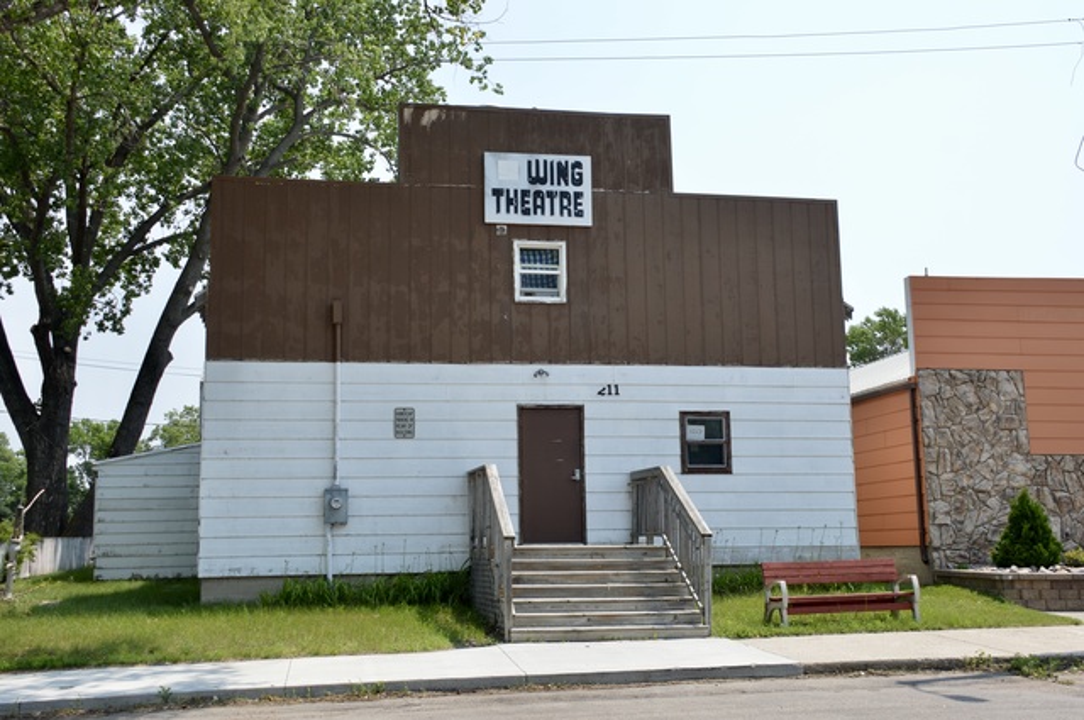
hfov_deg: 51.3
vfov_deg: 35.4
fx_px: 1128
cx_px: 542
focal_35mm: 38
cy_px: 360
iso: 100
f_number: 7.1
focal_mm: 25
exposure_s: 1/200
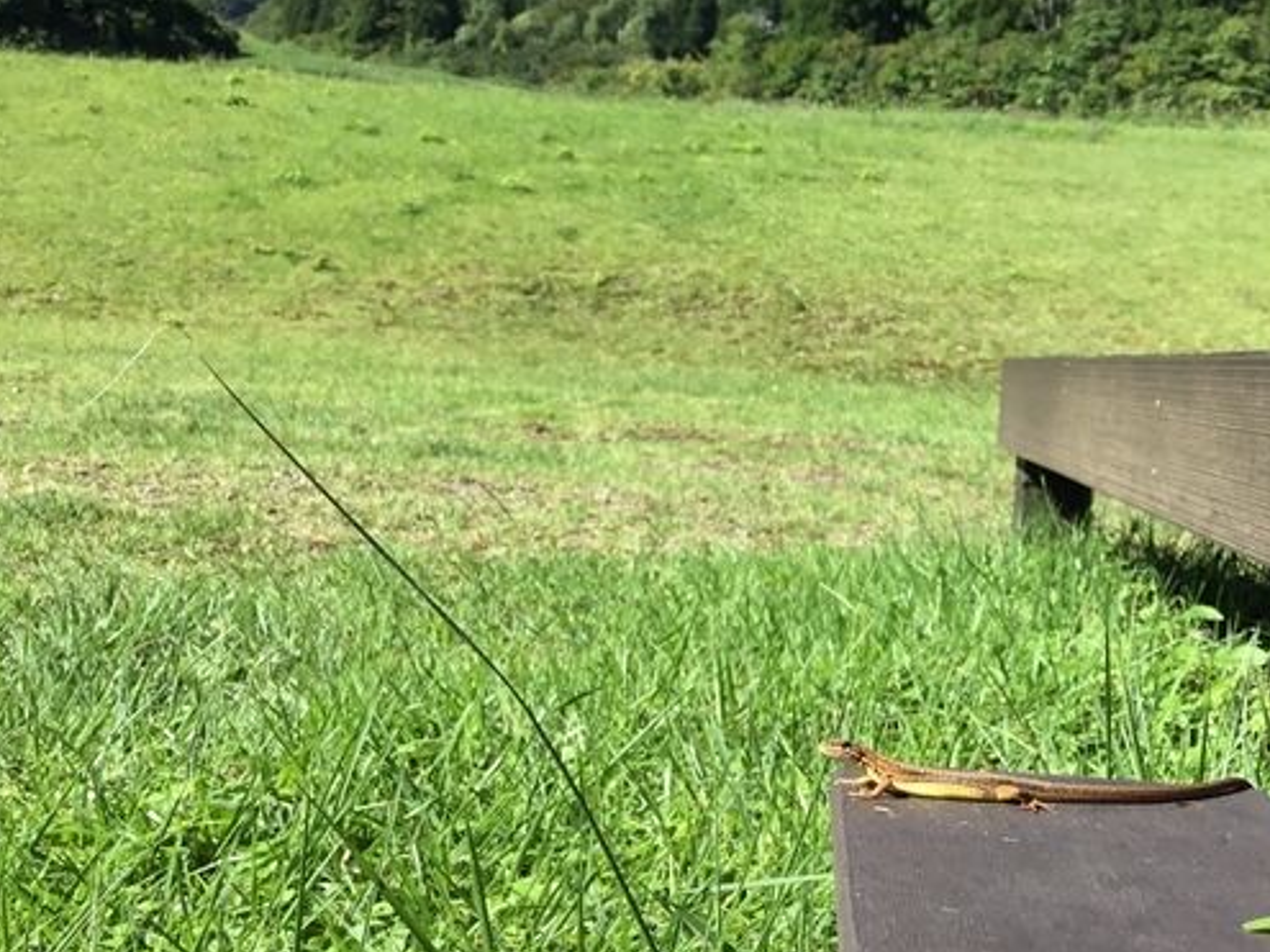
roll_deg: -3.7
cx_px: 863
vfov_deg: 28.1
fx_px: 1871
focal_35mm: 51
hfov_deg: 37.0
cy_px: 240
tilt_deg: +4.3
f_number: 2.4
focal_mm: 3.3
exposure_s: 1/509
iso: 25
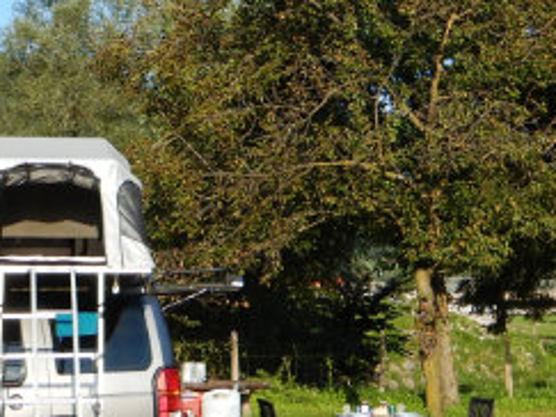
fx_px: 1268
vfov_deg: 18.2
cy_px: 0
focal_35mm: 79
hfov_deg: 24.7
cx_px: 247
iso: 125
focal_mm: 4.3
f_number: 2.8
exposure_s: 1/1250
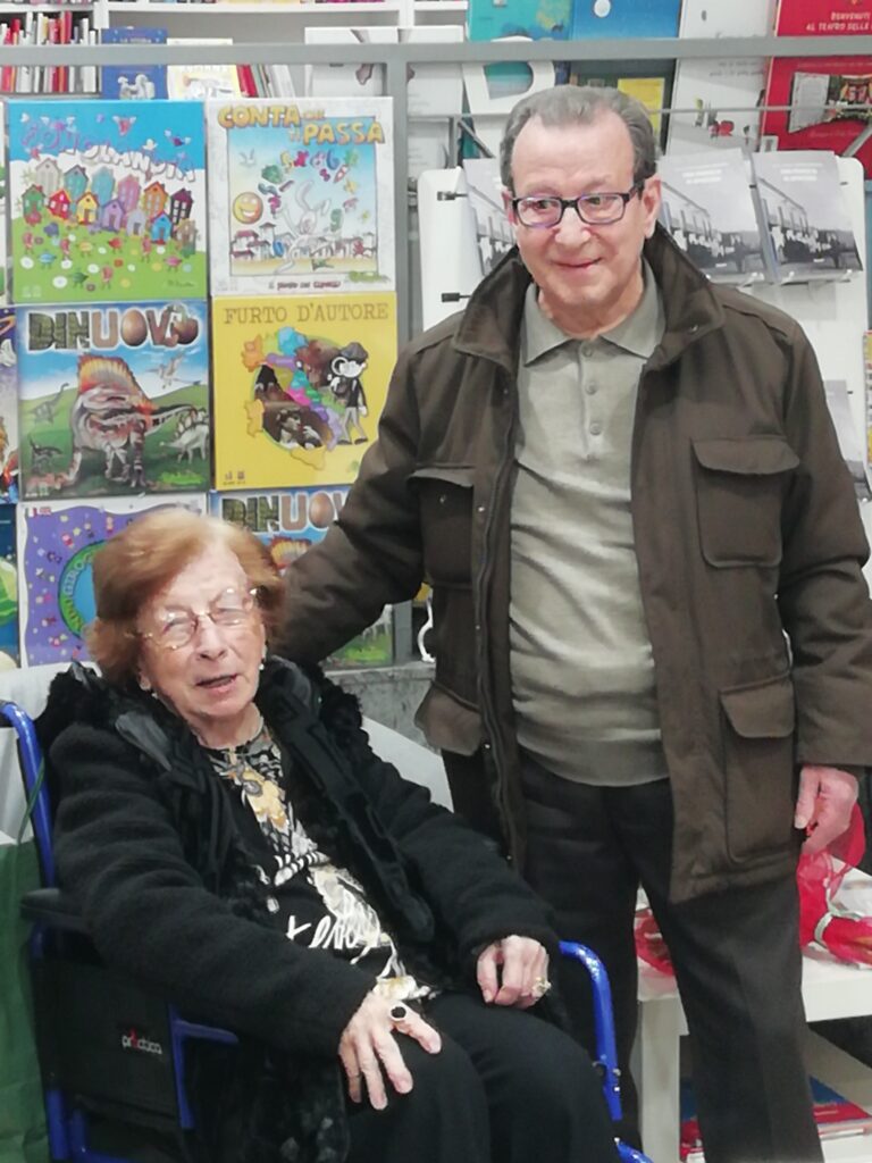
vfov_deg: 23.0
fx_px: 2855
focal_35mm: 85
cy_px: 582
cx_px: 436
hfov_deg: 17.4
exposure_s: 1/33.3
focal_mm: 3.46
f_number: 2.2
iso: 200
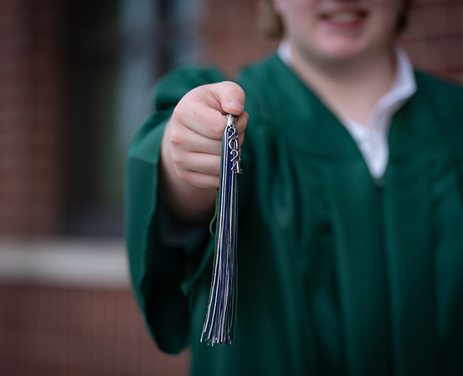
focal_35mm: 155
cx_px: 224
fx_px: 2144
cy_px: 188
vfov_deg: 10.0
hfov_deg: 12.3
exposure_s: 1/320
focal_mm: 135
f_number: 2.8
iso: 100
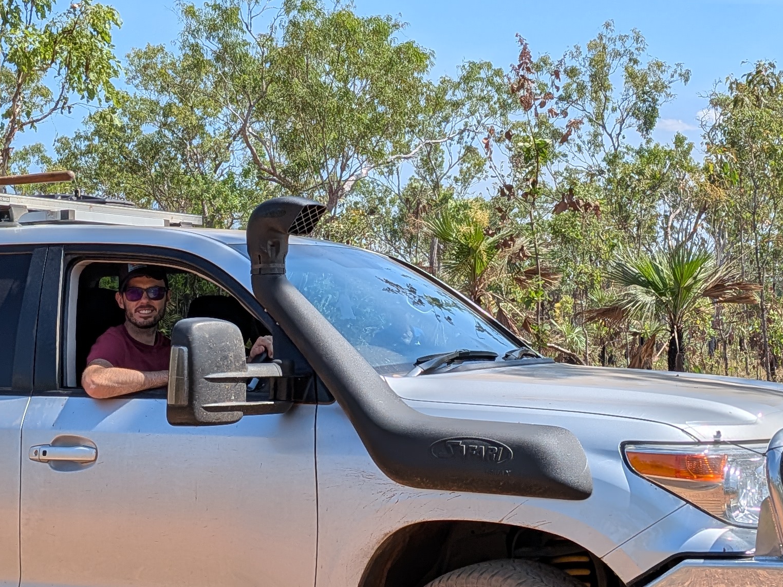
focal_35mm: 63
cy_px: 199
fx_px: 1425
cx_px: 432
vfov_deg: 23.2
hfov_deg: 30.7
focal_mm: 4.53
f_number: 1.7
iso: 28
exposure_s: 1/11765
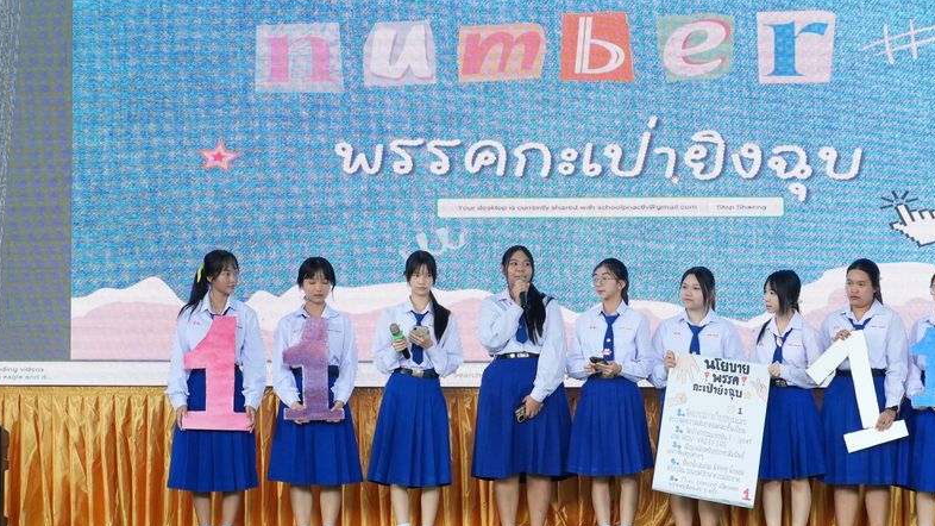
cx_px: 599
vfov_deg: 9.0
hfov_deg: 15.9
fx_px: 3347
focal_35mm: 135
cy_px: 290
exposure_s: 1/125
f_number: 5.6
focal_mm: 60
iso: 1250
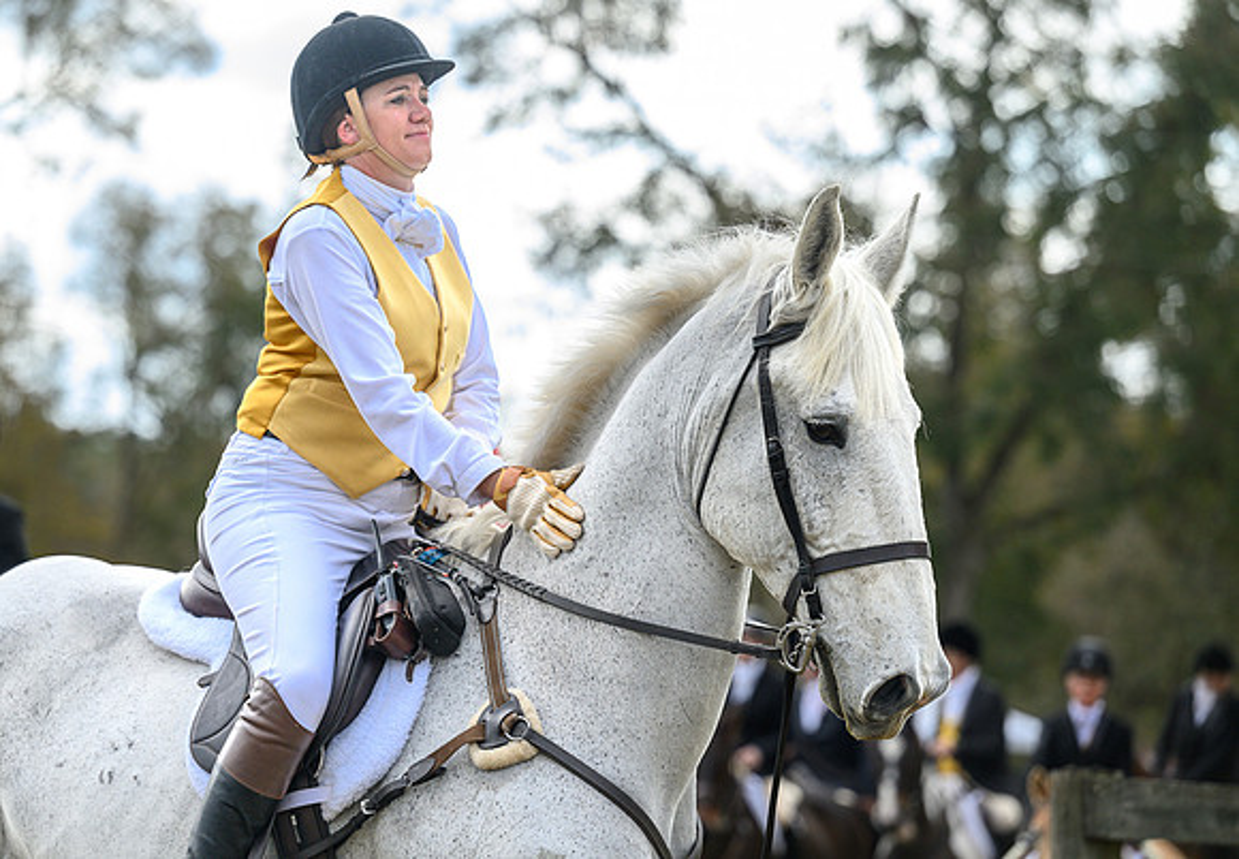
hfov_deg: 13.3
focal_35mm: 152
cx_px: 531
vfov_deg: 9.3
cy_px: 471
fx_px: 5305
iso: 640
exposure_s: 1/1000
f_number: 3.5
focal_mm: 135
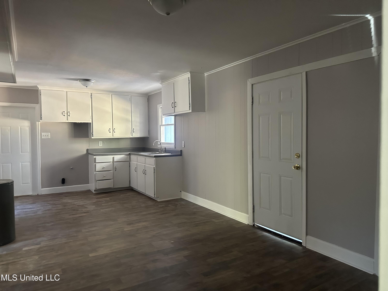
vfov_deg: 56.8
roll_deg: -0.5
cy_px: 146
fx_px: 269
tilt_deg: -0.7
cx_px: 194
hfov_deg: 71.6
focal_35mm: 24
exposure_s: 1/52
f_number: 1.78
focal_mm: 6.86
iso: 1000
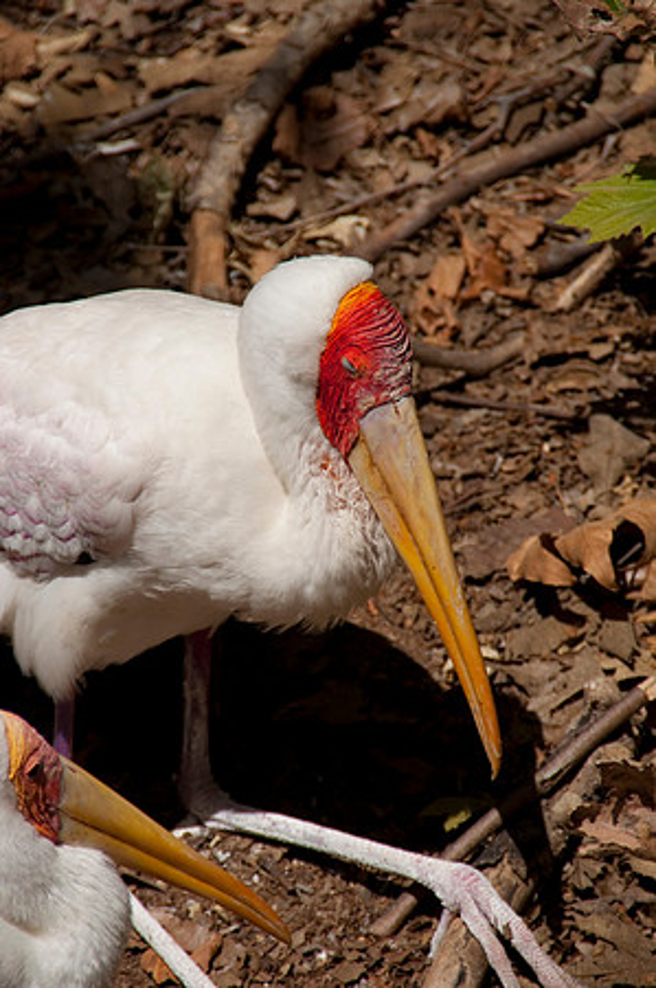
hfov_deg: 4.6
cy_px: 494
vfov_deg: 6.9
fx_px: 8218
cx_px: 328
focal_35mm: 300
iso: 200
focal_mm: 200
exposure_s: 1/1600
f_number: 6.3
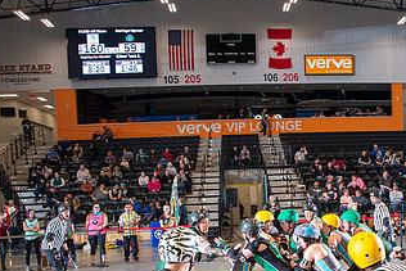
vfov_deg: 29.4
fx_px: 496
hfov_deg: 43.3
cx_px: 297
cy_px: 240
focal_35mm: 44
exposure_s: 1/160
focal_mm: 24
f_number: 5.6
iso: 640
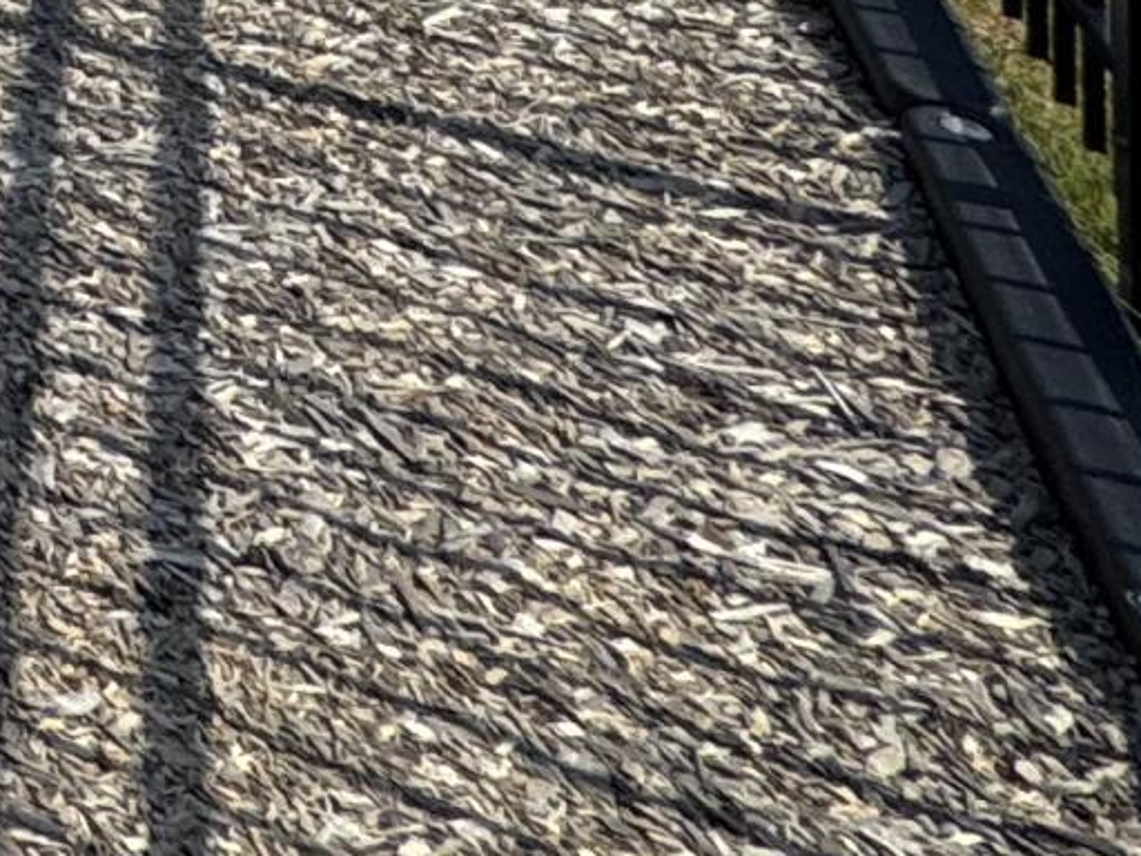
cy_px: -1358
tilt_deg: +0.0
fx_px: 2703
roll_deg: -0.7
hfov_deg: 14.1
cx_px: -1734
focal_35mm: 82
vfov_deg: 12.6
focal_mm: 2.22
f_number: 2.2
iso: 50
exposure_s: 1/2273
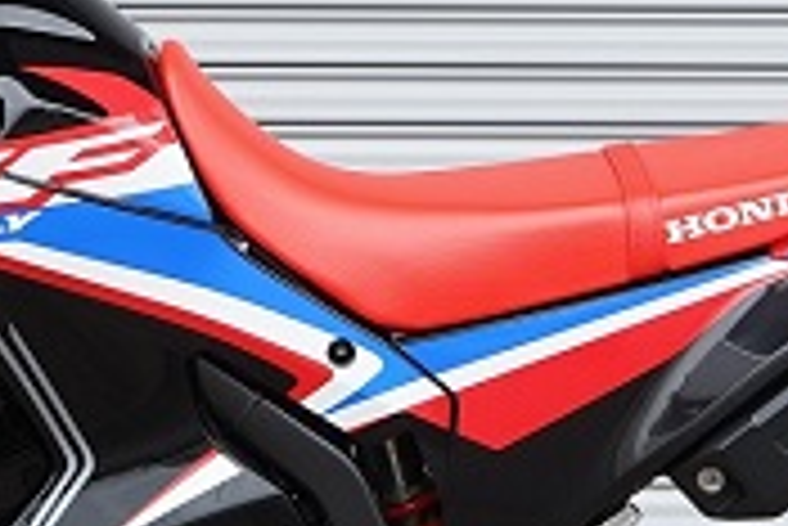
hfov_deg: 13.7
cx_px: 212
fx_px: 3264
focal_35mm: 149
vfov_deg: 9.2
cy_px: 382
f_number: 5.6
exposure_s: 1/80
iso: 100
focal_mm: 37
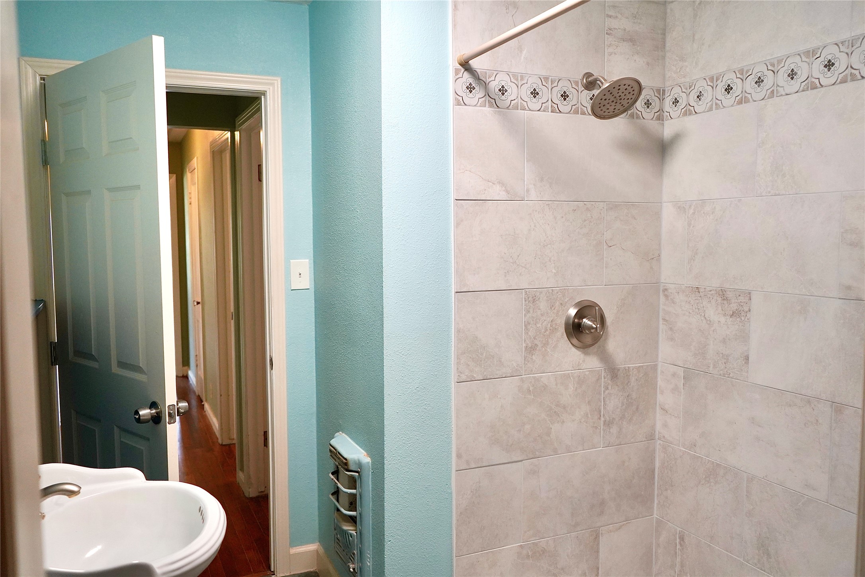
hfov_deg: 63.7
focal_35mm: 29
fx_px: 697
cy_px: 288
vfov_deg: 45.0
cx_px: 432
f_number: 4
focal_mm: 29
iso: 1600
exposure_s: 1/160
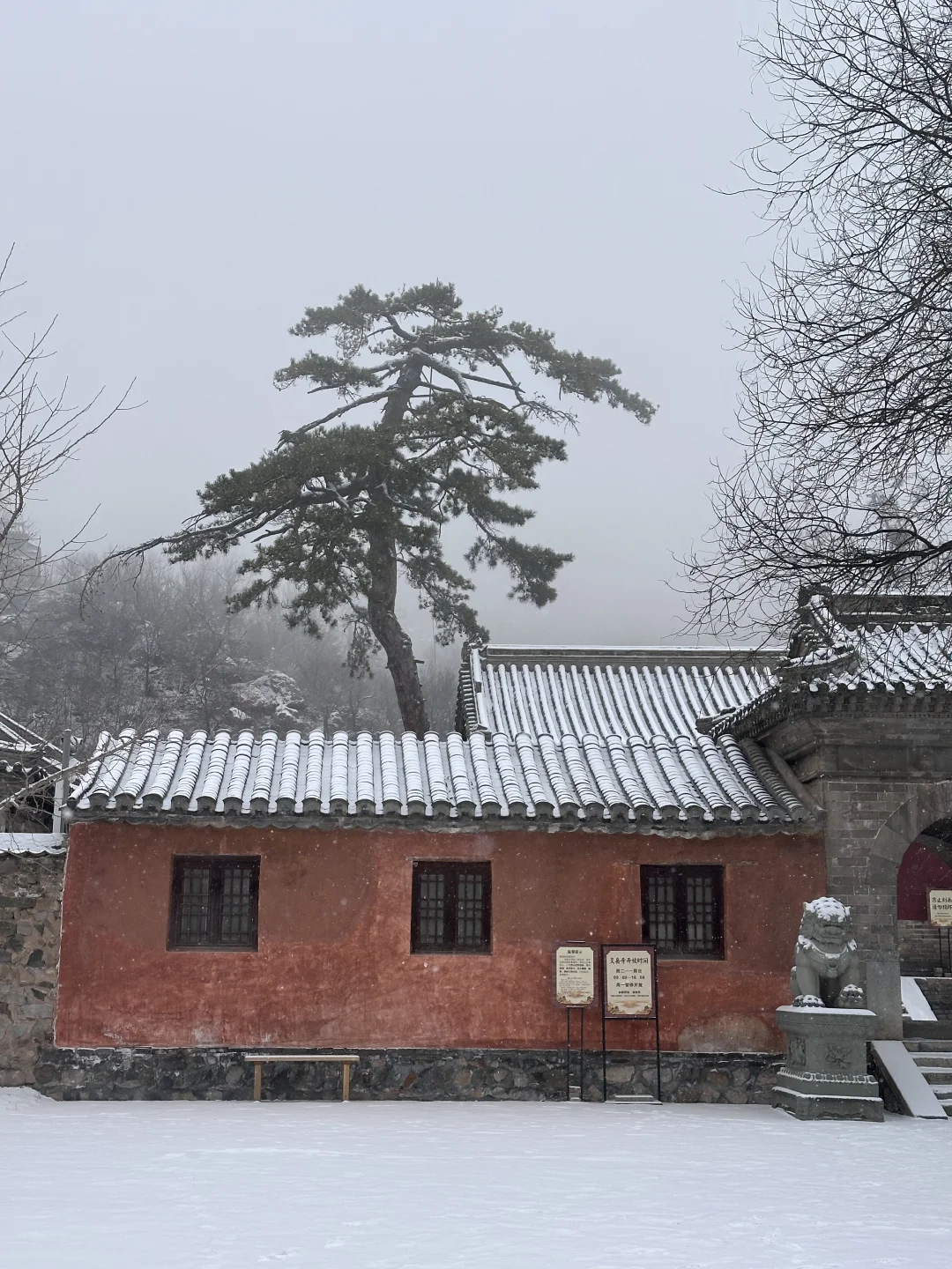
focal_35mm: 48
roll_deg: -0.6
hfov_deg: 30.3
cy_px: 634
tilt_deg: +10.6
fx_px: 1760
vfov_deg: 39.7
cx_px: 476
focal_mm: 6.86
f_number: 1.78
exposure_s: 1/1357
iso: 64
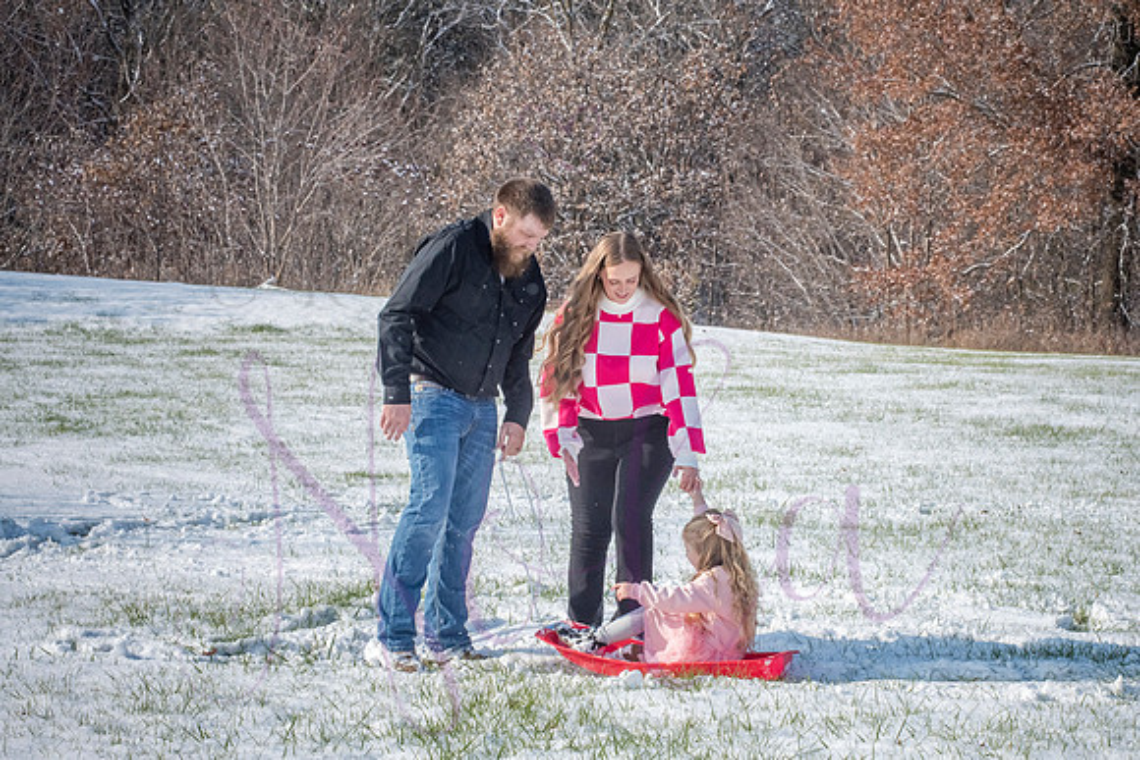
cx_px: 654
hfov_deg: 22.2
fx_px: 2906
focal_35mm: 92
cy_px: 436
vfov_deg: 14.9
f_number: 14
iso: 640
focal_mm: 80
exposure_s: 1/1000
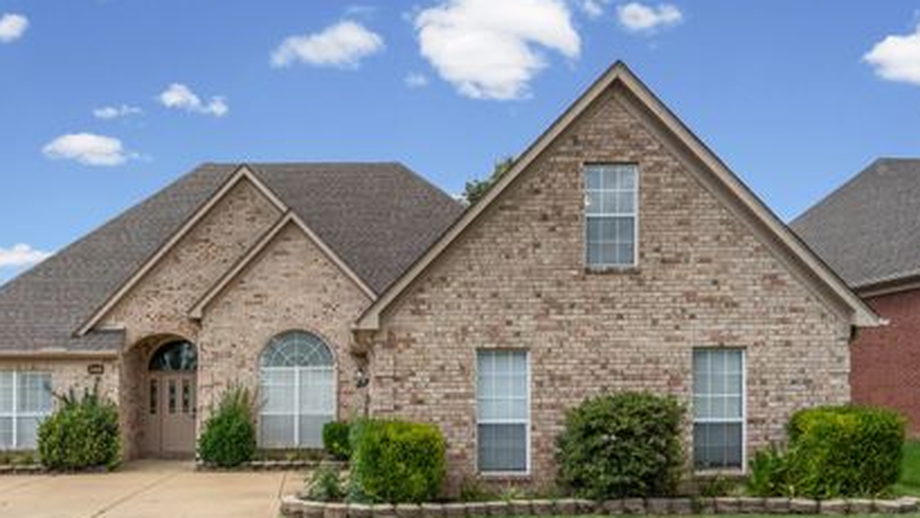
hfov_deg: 60.6
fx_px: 781
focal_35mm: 32
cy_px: 330
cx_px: 380
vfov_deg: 36.4
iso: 1000
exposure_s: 1/3000
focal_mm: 25
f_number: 9.5
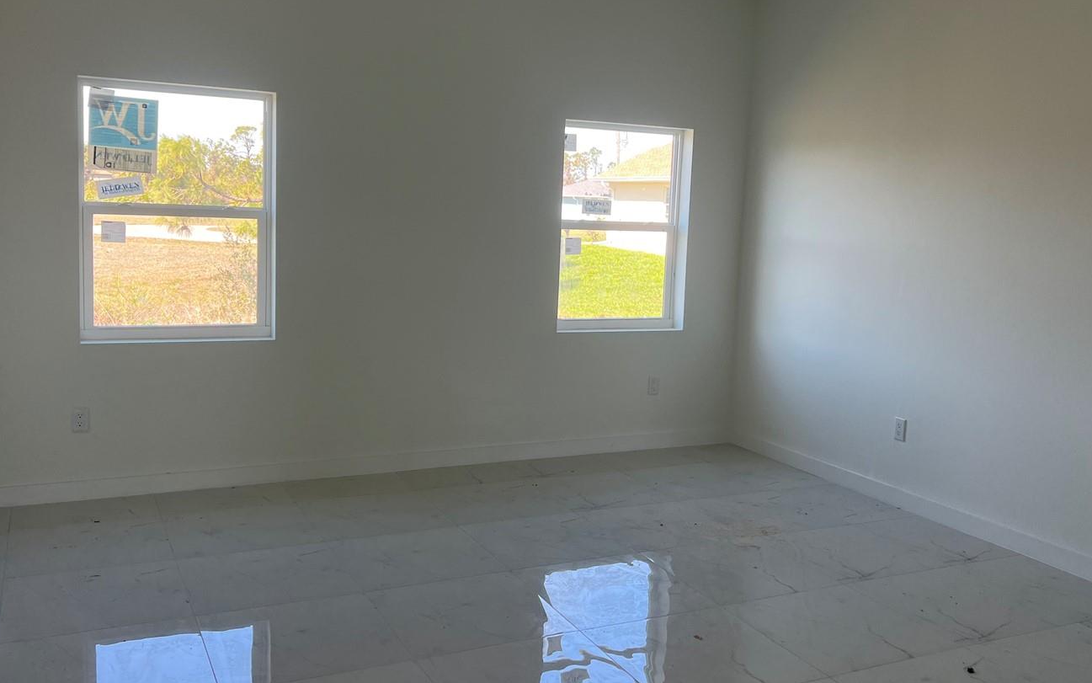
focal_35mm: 34
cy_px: 300
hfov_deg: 56.7
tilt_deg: -6.1
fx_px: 1012
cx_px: 552
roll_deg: -2.2
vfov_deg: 37.2
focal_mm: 5.7
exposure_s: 1/215
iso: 40
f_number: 1.5
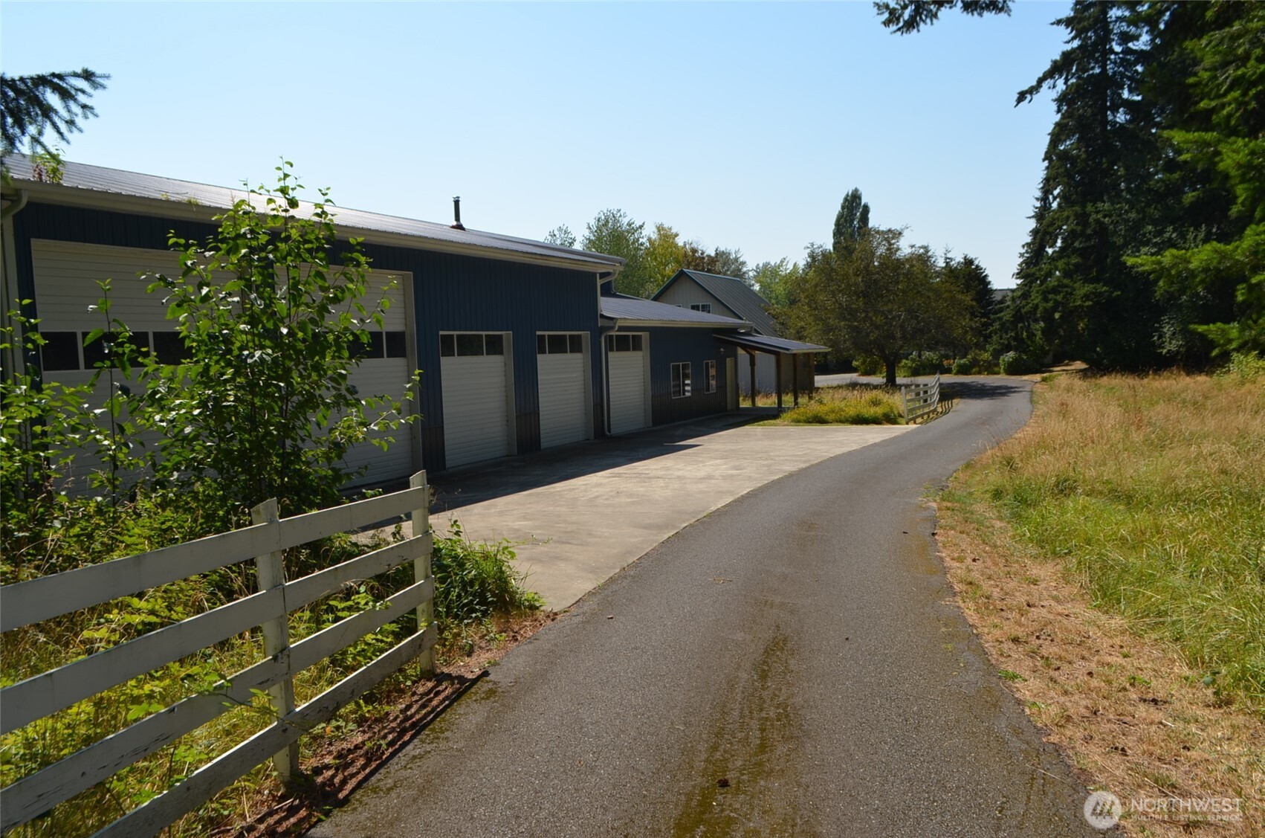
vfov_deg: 47.7
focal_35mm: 27
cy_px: 419
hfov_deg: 67.5
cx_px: 632
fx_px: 947
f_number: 9.5
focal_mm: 18
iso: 100
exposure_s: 1/200
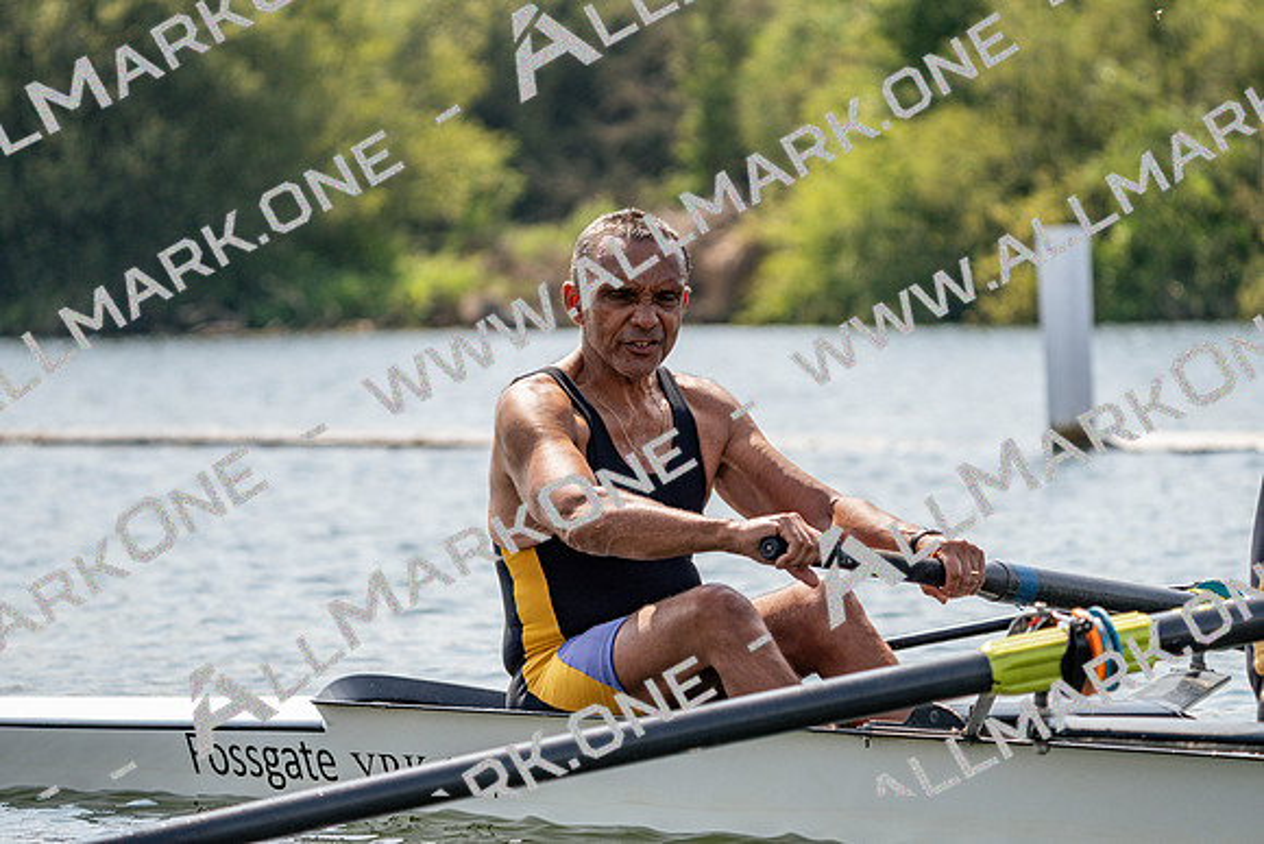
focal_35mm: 200
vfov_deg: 6.9
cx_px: 632
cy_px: 422
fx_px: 7024
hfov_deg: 10.3
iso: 200
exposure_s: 1/1600
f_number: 5.6
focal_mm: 200
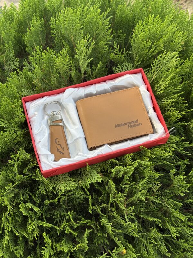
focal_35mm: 48
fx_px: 357
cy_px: 129
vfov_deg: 39.7
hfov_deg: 30.3
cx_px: 96
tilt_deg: -50.4
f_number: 1.78
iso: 100
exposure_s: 1/726
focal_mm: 6.76
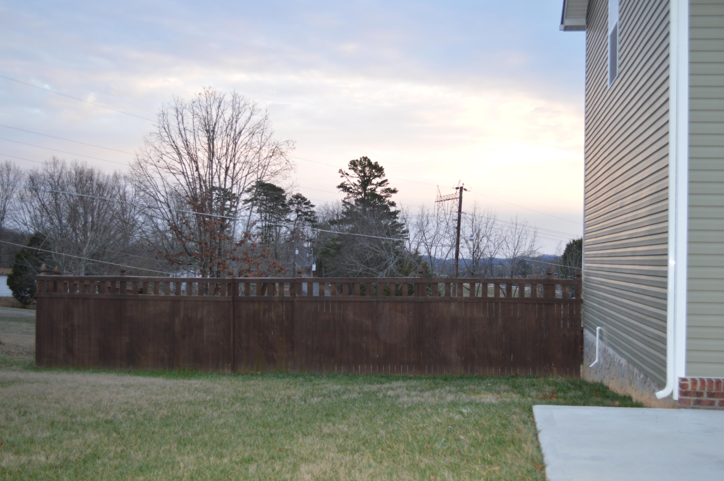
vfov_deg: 34.1
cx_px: 362
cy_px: 240
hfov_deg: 49.6
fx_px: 784
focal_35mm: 39
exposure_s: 1/100
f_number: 4.2
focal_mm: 26
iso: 400
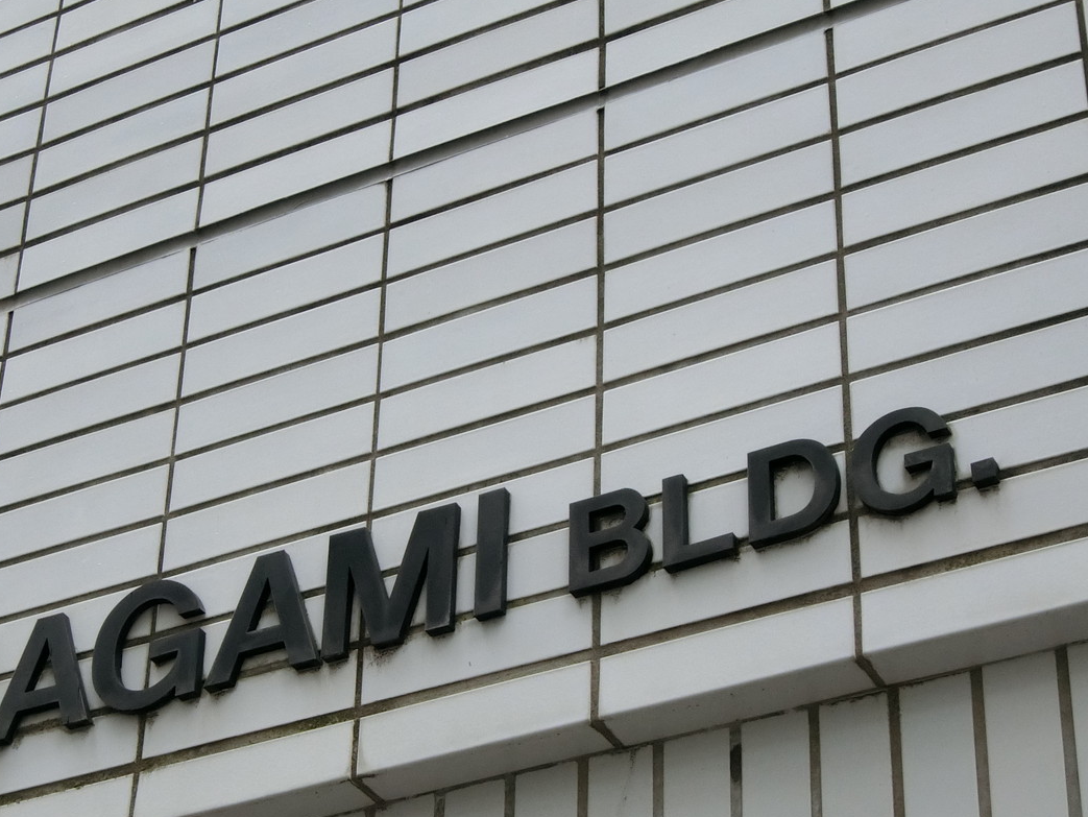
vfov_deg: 16.0
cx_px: 487
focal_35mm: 92
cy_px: 612
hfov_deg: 21.3
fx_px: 2893
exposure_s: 1/80
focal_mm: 12.8
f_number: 4.8
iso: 400
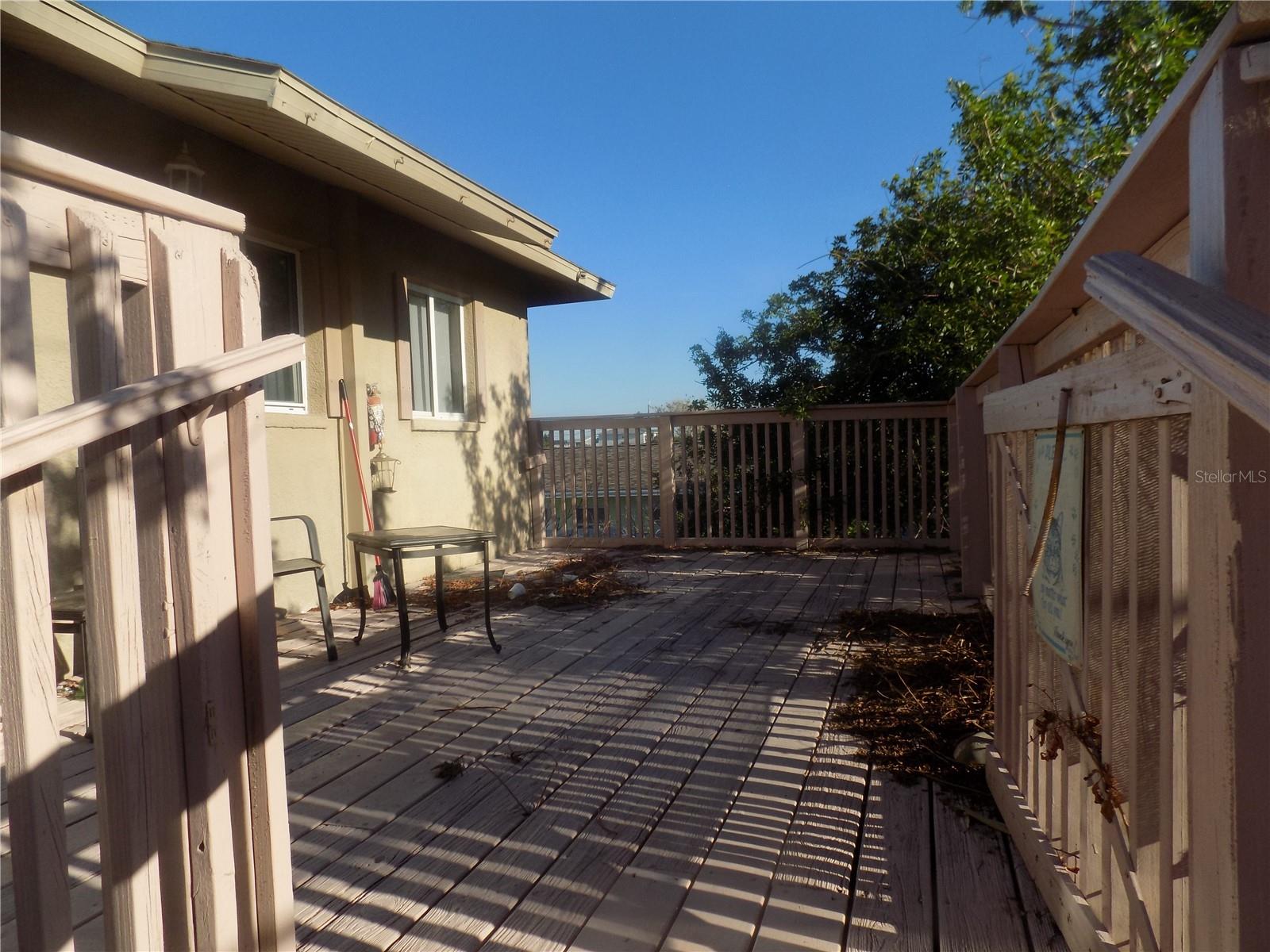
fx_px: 844
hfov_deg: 73.9
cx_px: 635
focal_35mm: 23
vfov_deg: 58.9
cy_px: 476
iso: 80
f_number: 3.1
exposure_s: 1/1000
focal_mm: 4
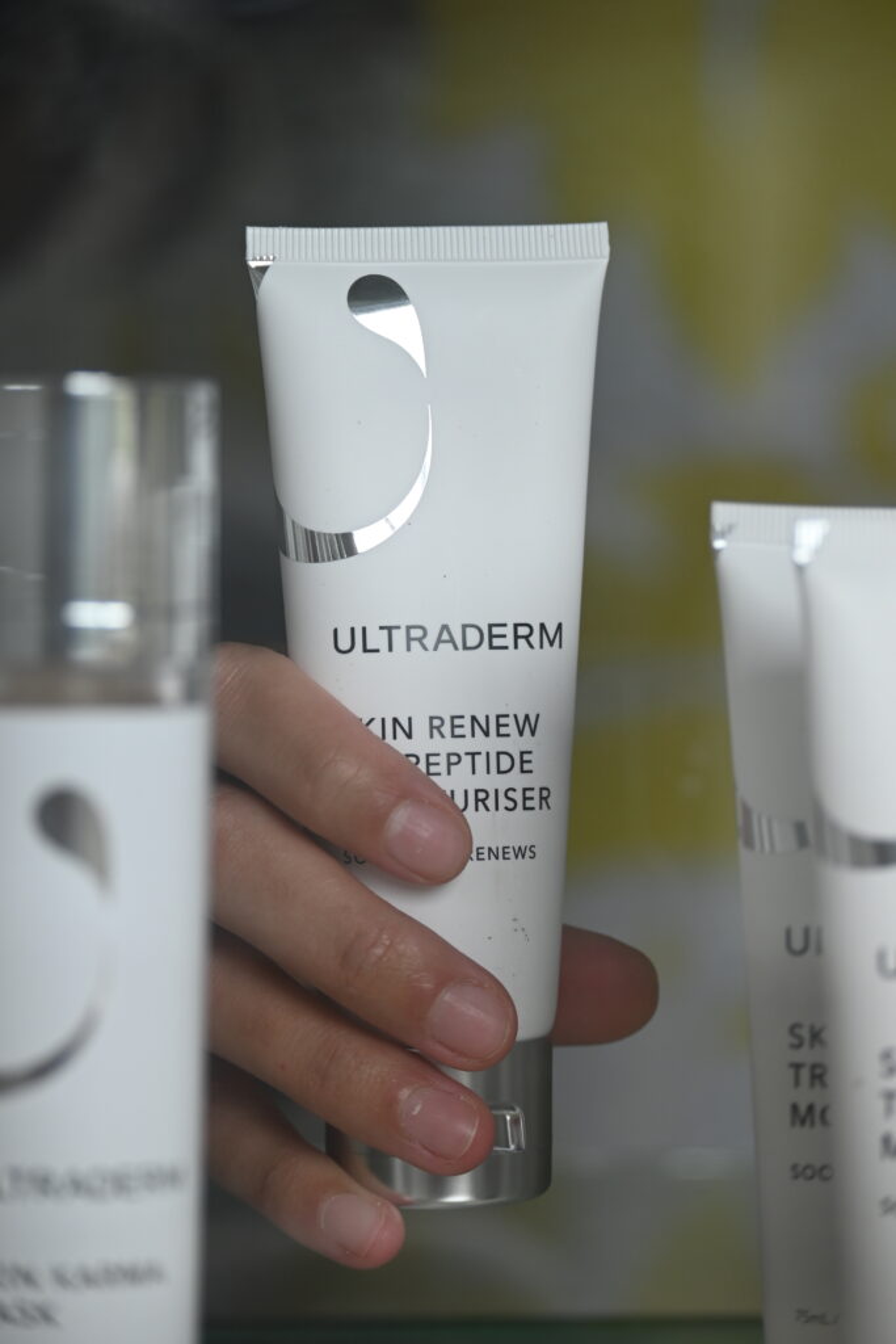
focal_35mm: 144
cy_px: 672
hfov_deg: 9.5
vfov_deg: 14.2
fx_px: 5374
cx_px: 448
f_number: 5
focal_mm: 96
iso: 200
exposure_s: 1/200
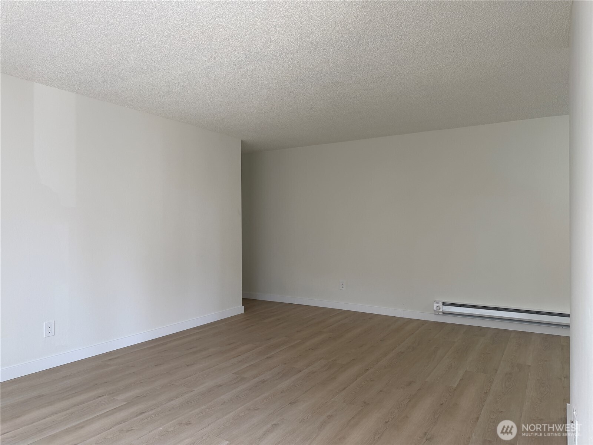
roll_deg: +0.3
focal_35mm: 24
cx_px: 296
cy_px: 222
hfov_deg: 71.6
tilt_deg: +0.2
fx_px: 411
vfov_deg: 56.8
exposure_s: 1/121
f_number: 1.78
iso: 100
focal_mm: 6.76
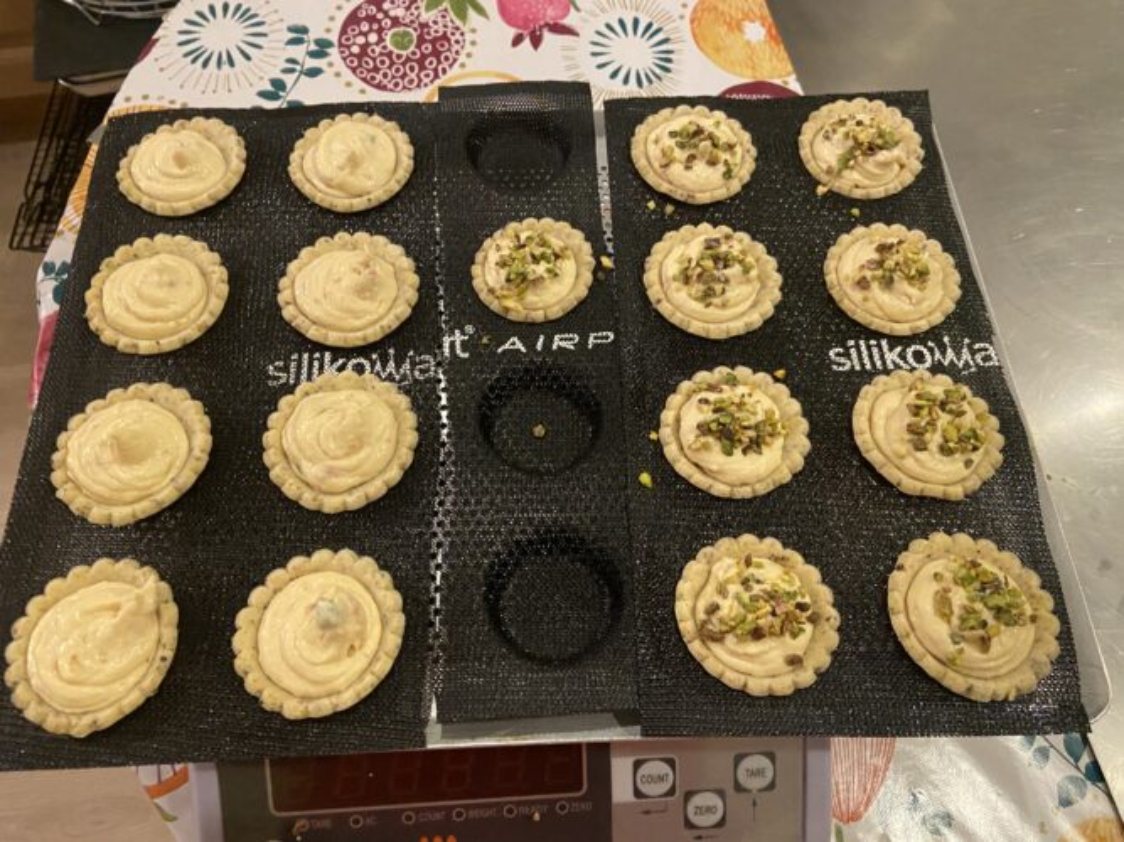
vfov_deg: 53.0
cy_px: 421
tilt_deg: -64.5
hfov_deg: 67.3
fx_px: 844
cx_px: 562
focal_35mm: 26
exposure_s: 1/33
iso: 500
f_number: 1.8
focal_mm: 4.25
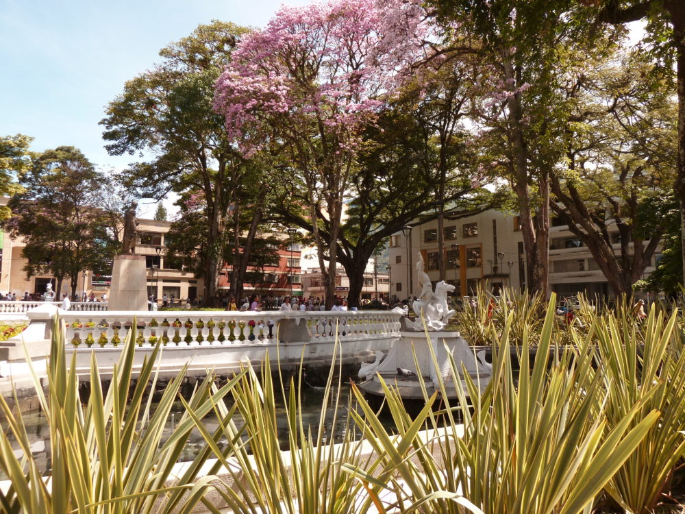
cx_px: 342
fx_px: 495
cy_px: 257
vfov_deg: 54.9
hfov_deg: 69.4
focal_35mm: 25
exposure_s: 1/200
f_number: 4
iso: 80
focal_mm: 4.1
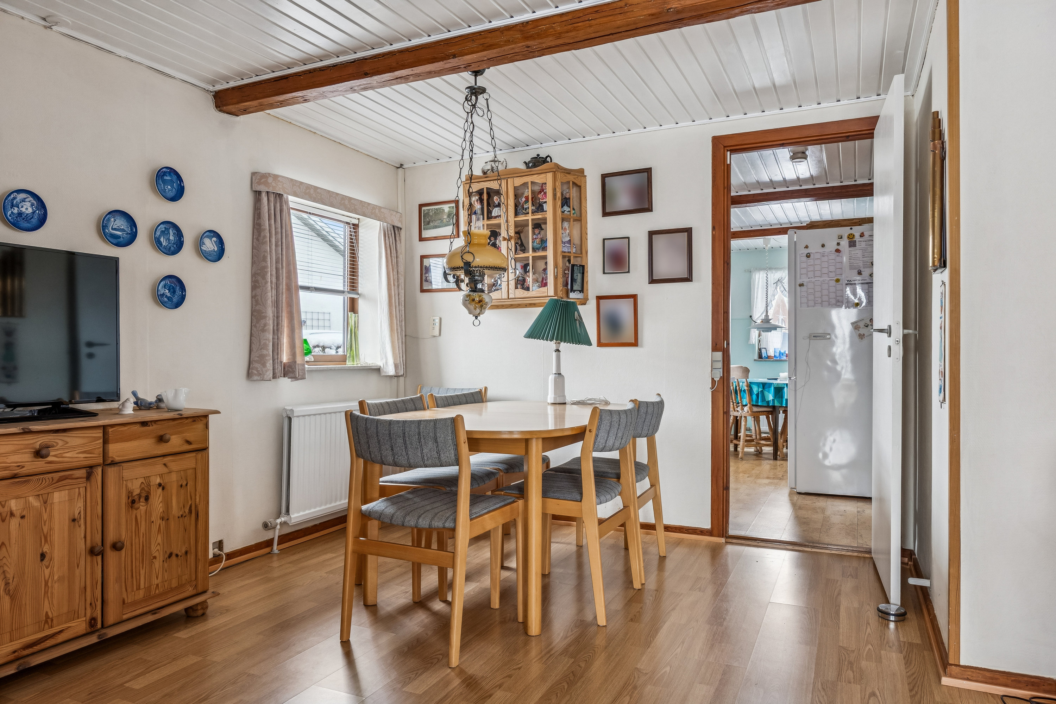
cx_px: 528
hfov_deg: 70.4
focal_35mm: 26
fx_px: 748
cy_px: 352
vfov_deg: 50.4
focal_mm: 17
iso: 200
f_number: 8
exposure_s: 1
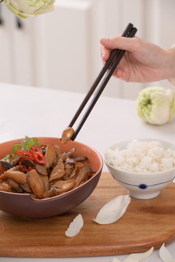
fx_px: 1421
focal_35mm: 195
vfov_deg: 10.5
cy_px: 131
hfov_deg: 7.0
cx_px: 88
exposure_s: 1/125
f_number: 8
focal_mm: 195
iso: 100
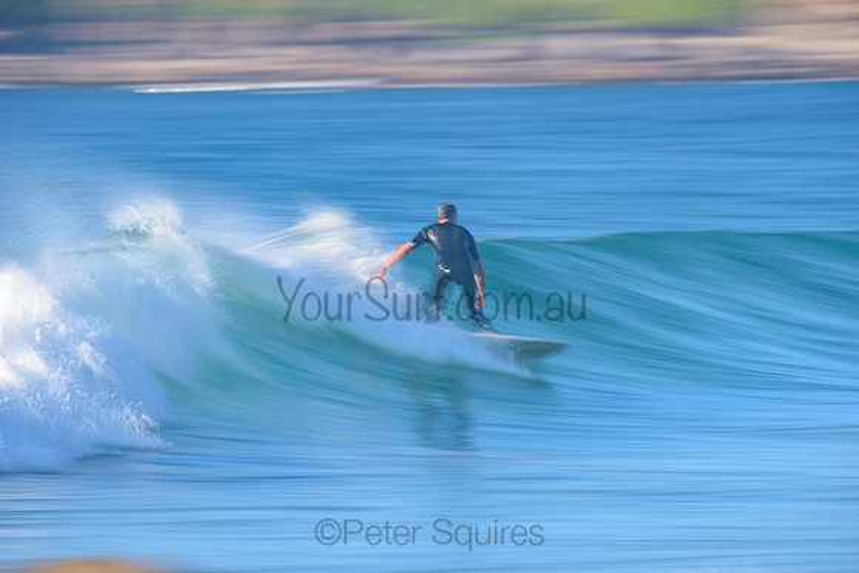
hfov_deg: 4.1
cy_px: 286
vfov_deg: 2.8
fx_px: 11933
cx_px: 430
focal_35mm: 500
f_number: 11
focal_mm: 500
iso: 31
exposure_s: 1/6
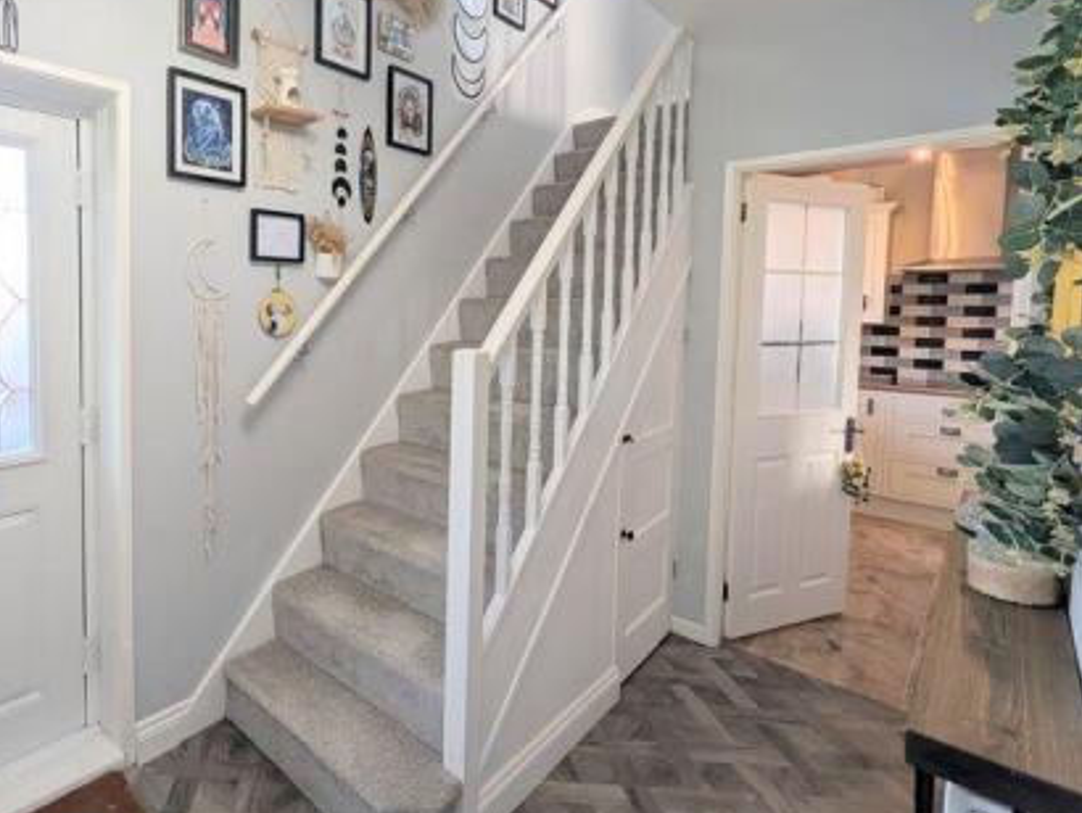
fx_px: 532
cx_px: 321
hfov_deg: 86.2
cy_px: 326
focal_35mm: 17
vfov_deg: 74.0
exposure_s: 1/136
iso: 44
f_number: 1.7
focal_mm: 2.02
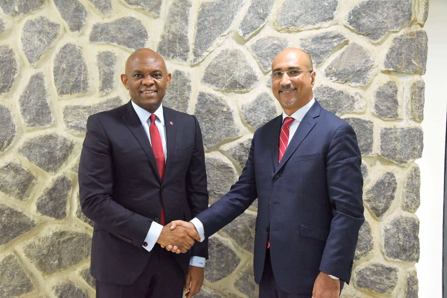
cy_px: 149
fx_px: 596
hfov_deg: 41.1
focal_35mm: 48
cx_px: 224
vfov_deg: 28.1
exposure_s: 1/100
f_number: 6.3
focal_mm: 48
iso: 10000
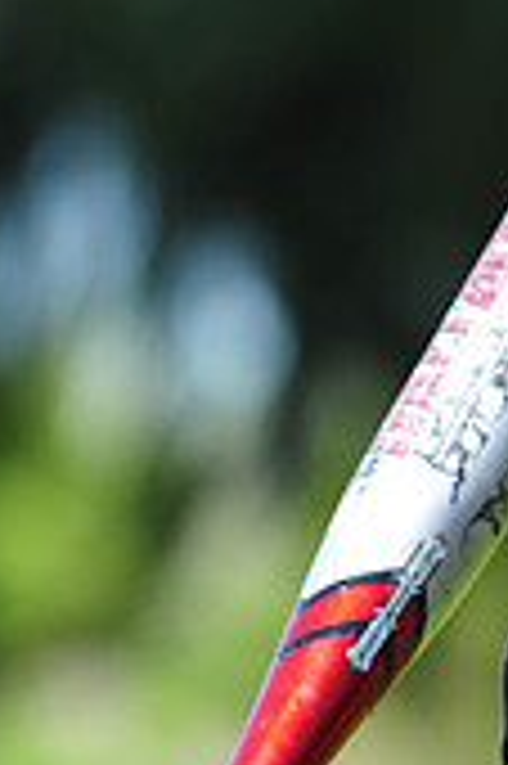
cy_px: 1044
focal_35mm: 681
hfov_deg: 2.0
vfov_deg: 3.0
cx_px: 454
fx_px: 14443
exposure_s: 1/320
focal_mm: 200
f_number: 5.6
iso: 200
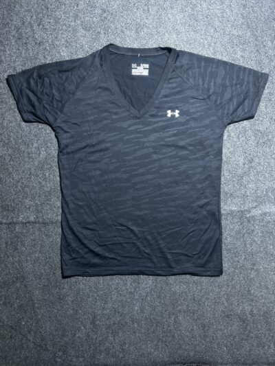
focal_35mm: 26
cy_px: 183
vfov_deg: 67.3
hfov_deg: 53.1
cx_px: 138
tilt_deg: -70.0
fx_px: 275
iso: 160
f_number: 1.5
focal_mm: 5.7
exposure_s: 1/50
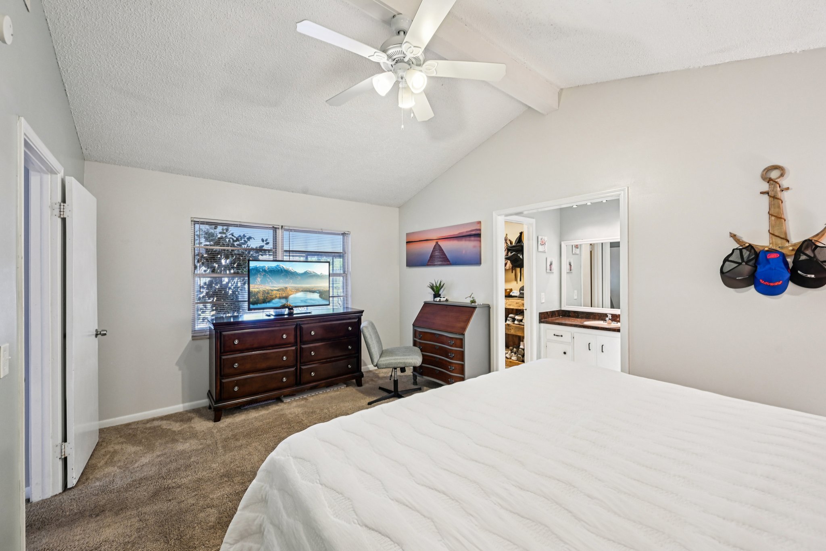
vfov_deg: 81.2
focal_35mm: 14
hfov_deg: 104.3
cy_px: 276
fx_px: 321
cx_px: 413
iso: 400
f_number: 8
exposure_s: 1/2
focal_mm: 14
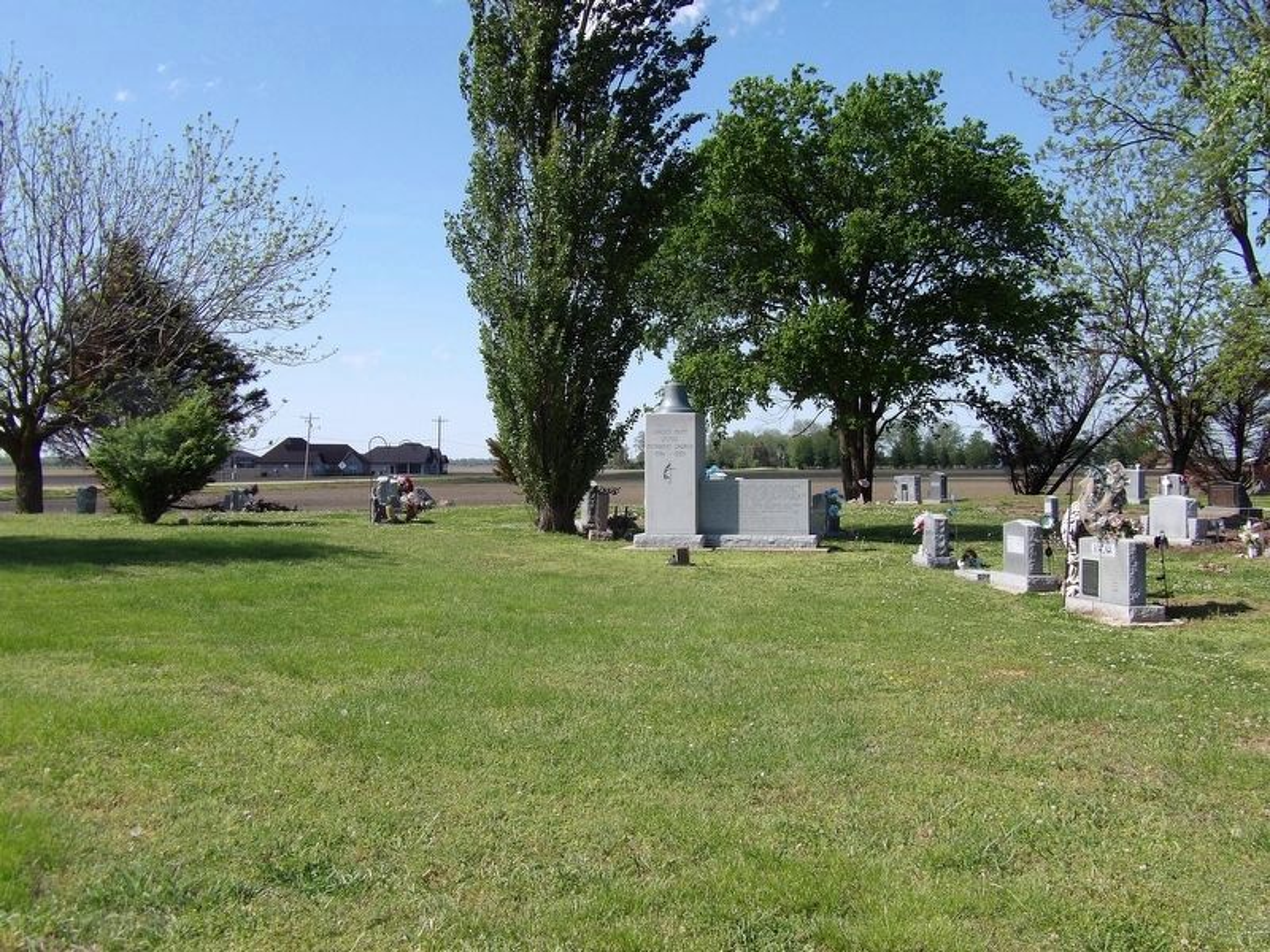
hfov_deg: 47.9
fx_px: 1431
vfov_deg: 36.8
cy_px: 476
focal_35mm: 39
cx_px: 635
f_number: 3.7
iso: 100
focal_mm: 7
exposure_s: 1/587
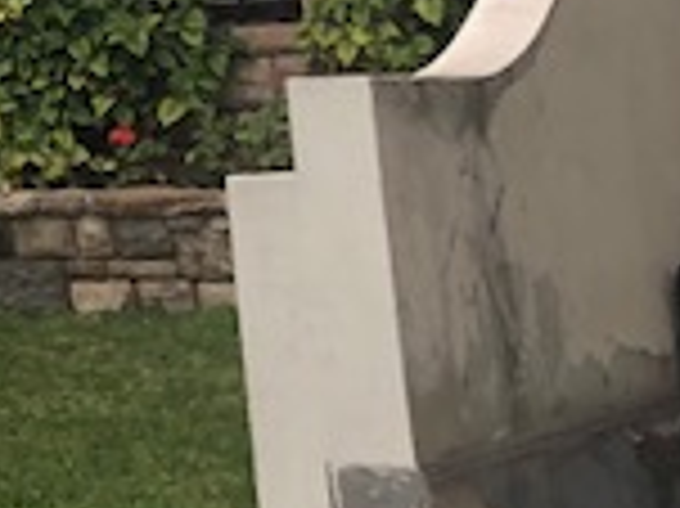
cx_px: -698
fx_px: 2336
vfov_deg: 11.8
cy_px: -288
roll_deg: +2.5
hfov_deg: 13.9
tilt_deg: +10.9
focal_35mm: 119
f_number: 1.8
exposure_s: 1/326
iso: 20
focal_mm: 3.99
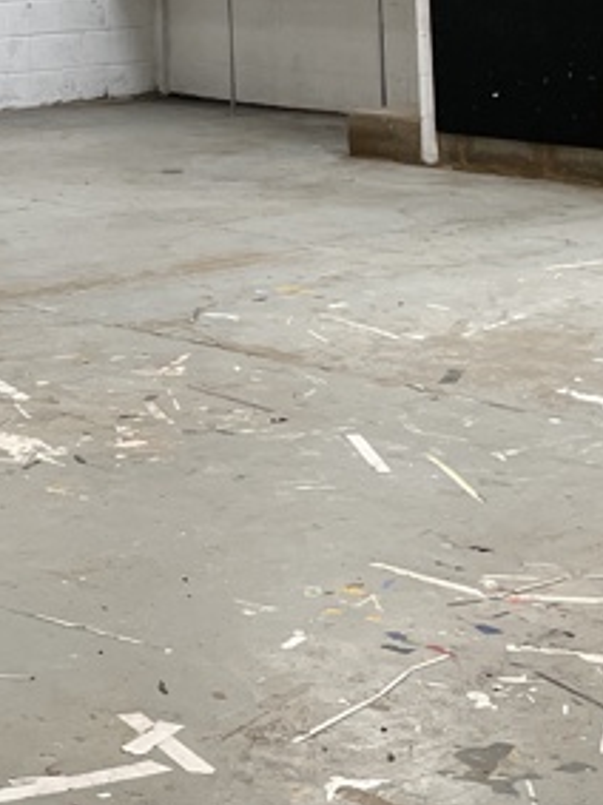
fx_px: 2185
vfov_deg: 19.3
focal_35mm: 94
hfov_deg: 14.3
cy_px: -239
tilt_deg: +3.4
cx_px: -393
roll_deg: +1.3
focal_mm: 4.2
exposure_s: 1/121
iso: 125
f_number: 1.6
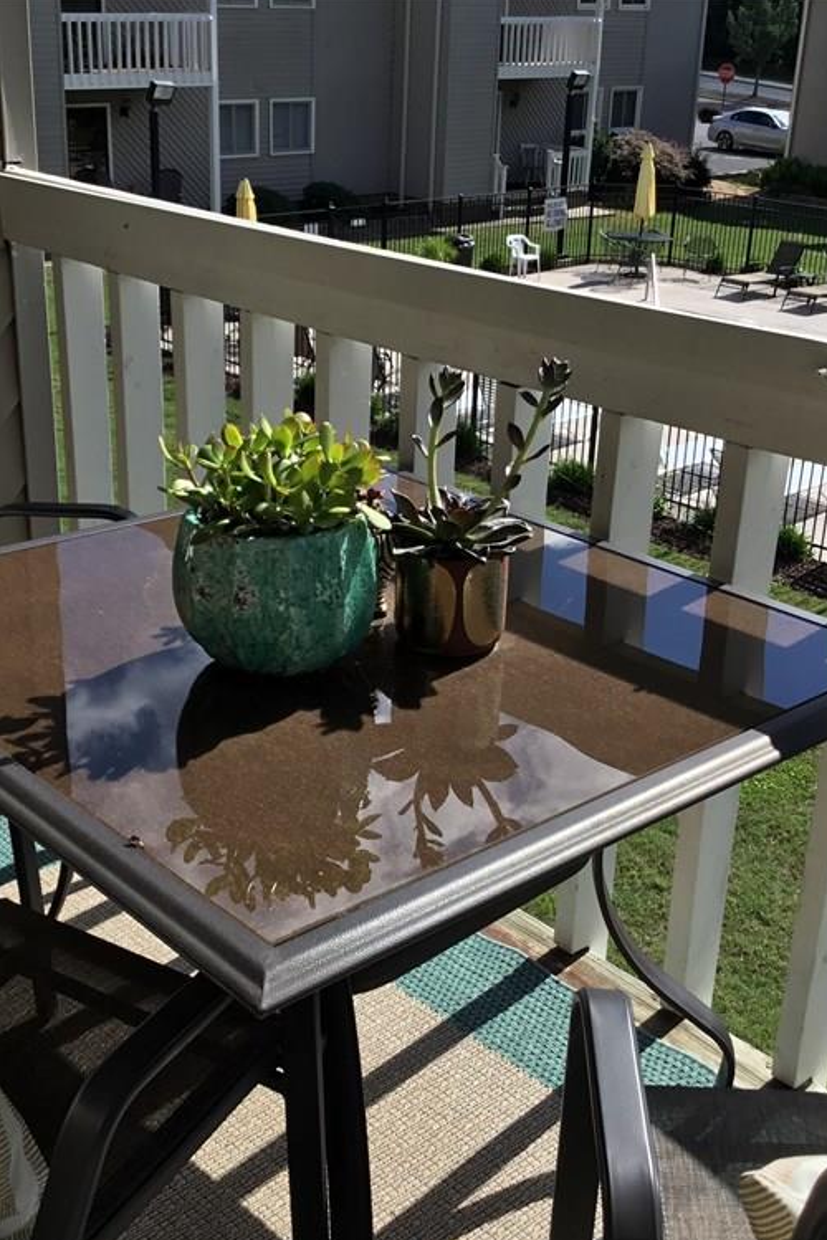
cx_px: 395
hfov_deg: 30.5
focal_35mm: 44
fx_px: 1516
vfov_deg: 44.5
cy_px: 630
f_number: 2.4
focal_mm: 3.3
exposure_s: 1/1072
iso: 25
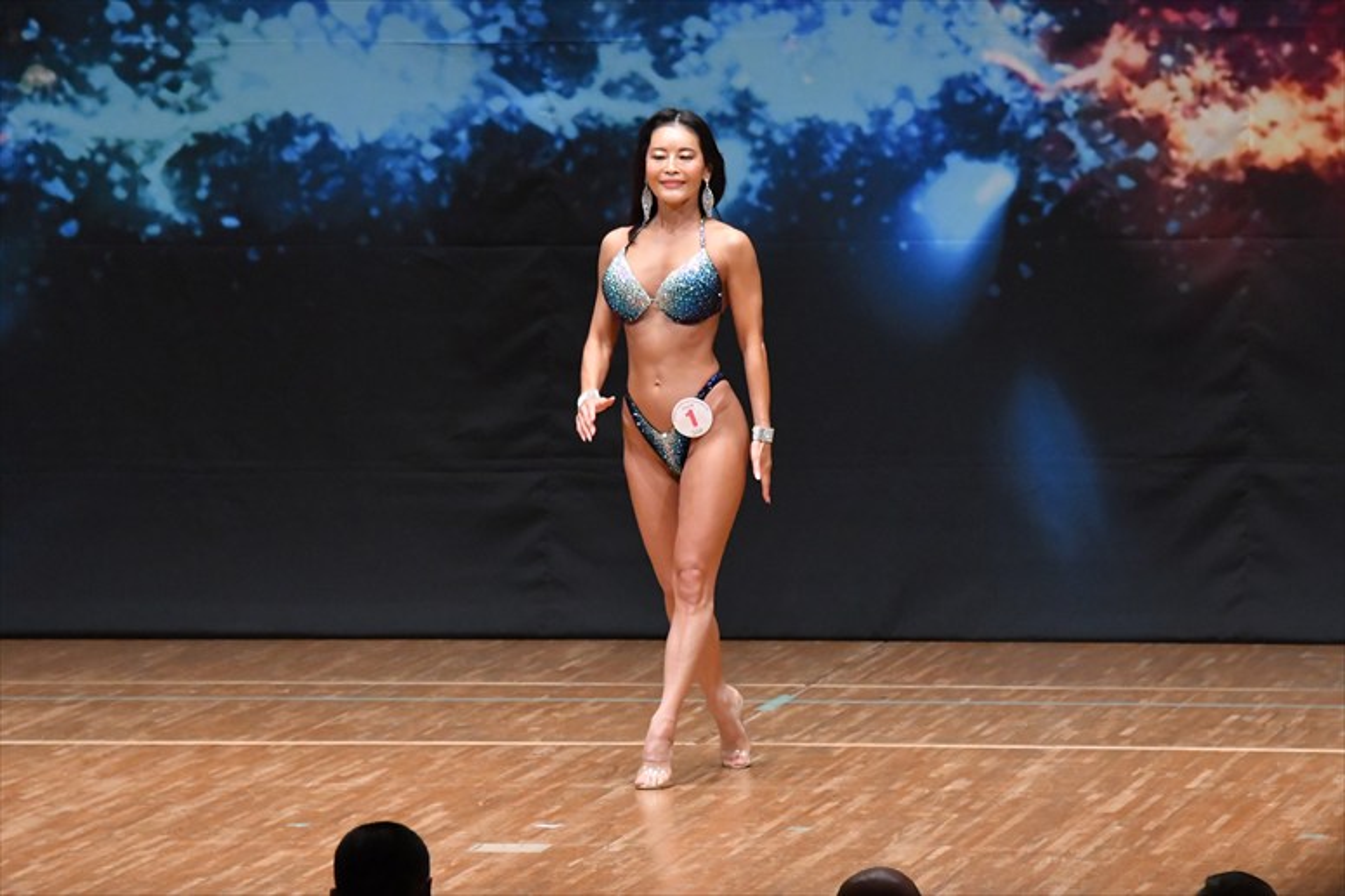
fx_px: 10083
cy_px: 448
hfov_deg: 7.6
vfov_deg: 5.1
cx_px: 672
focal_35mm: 270
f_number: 5.6
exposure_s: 1/400
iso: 6400
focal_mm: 180
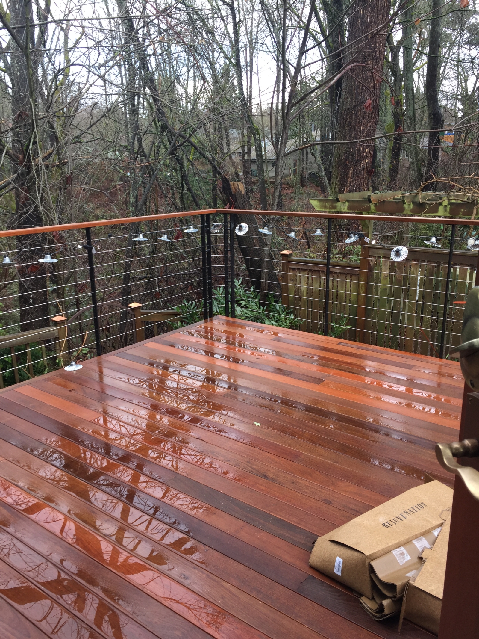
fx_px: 535
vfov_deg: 61.7
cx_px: 240
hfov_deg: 48.2
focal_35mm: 29
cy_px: 320
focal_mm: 4.15
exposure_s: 1/120
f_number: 2.2
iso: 32
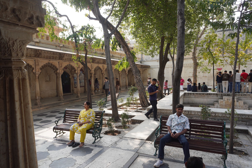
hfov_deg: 73.7
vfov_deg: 53.1
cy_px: 84
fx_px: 168
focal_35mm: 24
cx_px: 126
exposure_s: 1/100
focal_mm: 24
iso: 100
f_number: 8
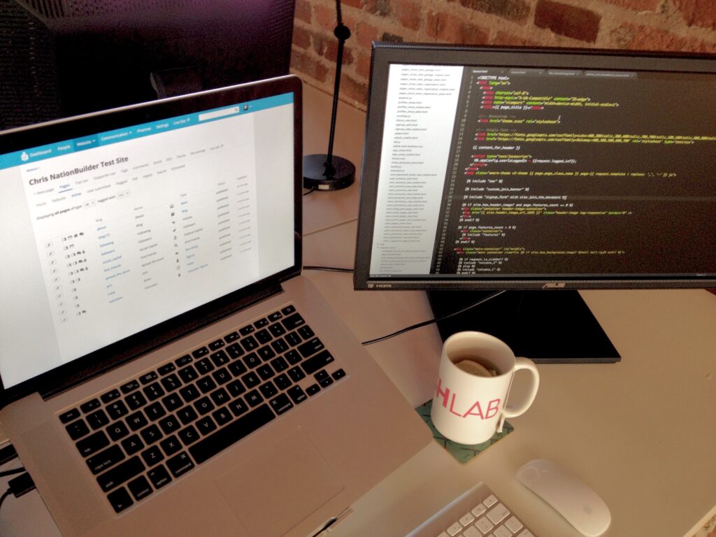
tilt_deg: -31.8
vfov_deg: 40.7
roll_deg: -5.6
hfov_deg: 52.6
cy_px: 268
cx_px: 358
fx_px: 724
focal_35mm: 35
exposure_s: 1/20
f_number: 2.4
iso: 50
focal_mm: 4.28
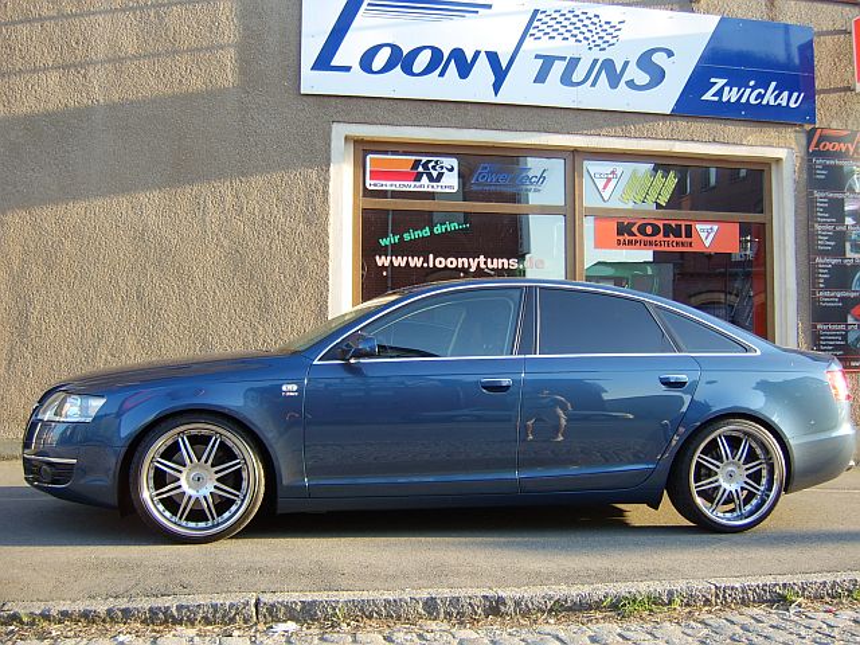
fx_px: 770
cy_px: 322
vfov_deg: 45.4
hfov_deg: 58.4
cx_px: 430
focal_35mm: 31
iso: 50
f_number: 2.7
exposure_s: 1/71
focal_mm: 8.13
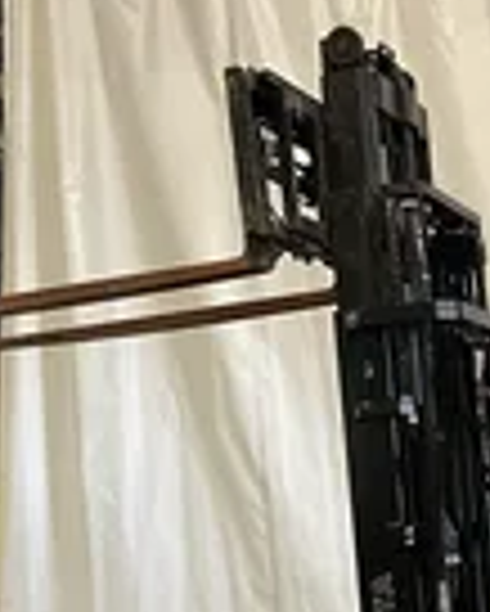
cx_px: 571
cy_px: 621
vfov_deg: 22.1
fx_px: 1503
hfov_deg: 17.7
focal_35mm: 83
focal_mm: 3
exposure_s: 1/60
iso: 125
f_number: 1.8
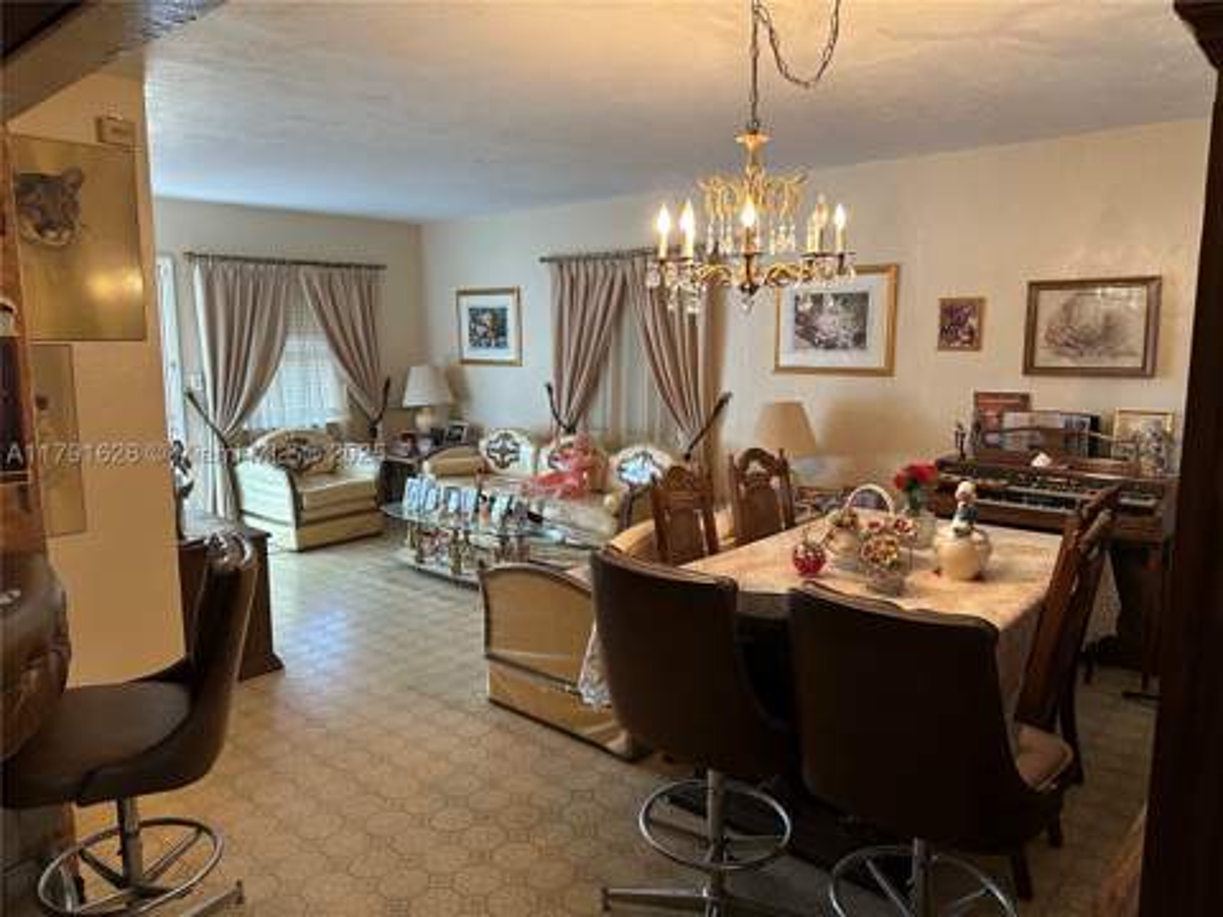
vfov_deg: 56.8
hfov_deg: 71.6
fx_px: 848
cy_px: 458
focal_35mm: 24
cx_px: 612
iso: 320
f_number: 1.78
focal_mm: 6.86
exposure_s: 1/60
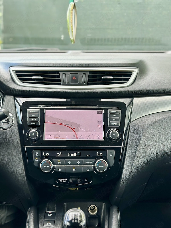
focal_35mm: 48
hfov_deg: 30.3
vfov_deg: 39.7
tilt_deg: -16.3
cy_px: 114
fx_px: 316
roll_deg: -1.8
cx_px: 86
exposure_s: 1/143
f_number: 1.78
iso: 125
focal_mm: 6.86
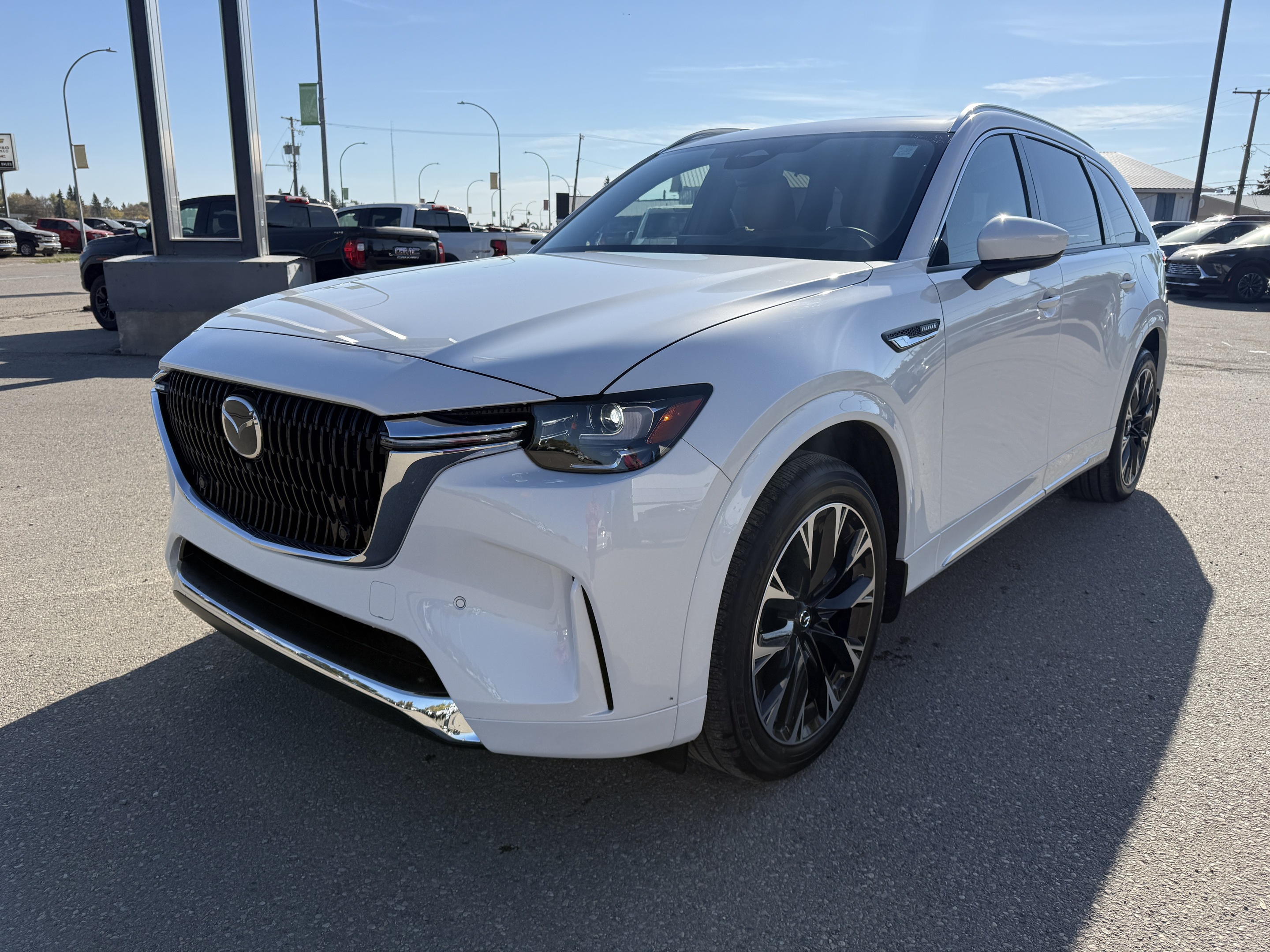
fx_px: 881
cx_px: 635
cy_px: 476
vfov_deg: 56.8
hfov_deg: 71.6
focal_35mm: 24
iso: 80
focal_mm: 6.76
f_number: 1.78
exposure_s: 1/5319
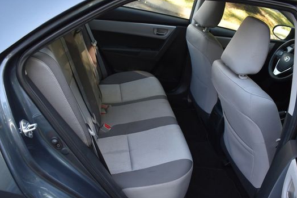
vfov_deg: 39.9
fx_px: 272
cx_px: 150
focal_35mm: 33
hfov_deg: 57.2
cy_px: 106
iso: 640
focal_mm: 18
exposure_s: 1/250
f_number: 3.5
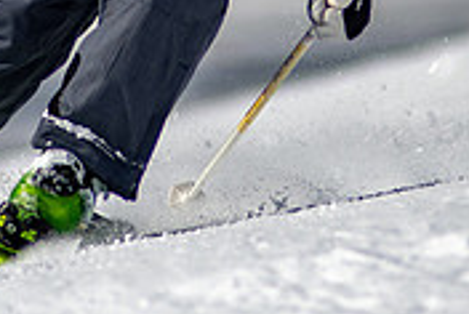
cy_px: -234
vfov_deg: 0.8
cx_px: 187
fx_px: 21636
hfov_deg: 1.2
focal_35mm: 1658
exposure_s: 1/6400
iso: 100
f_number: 2.8
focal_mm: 300
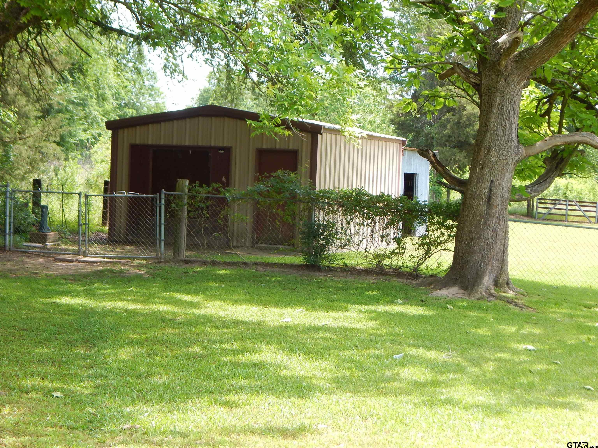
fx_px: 1296
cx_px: 299
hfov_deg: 26.0
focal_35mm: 75
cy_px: 224
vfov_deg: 19.6
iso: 125
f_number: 4.2
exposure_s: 1/125
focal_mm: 13.5
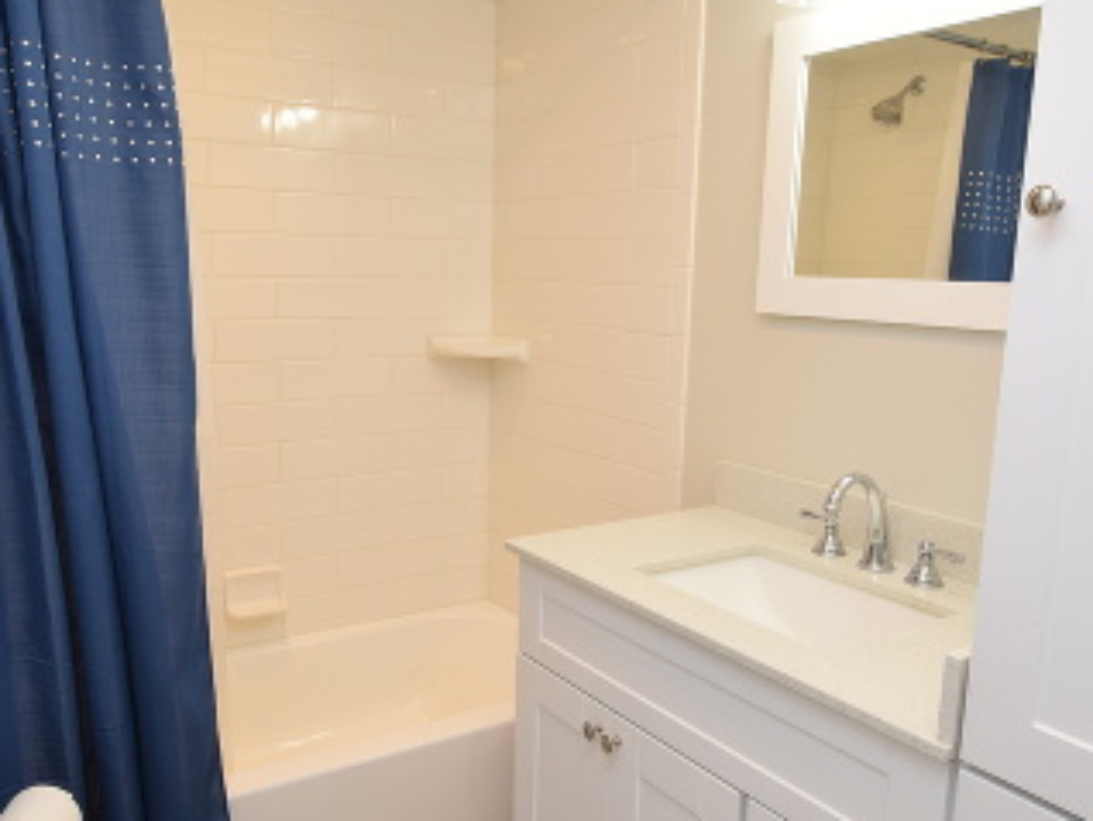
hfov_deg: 61.6
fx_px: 916
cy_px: 407
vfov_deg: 48.3
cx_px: 546
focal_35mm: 29
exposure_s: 1/125
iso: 450
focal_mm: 10
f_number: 5.6
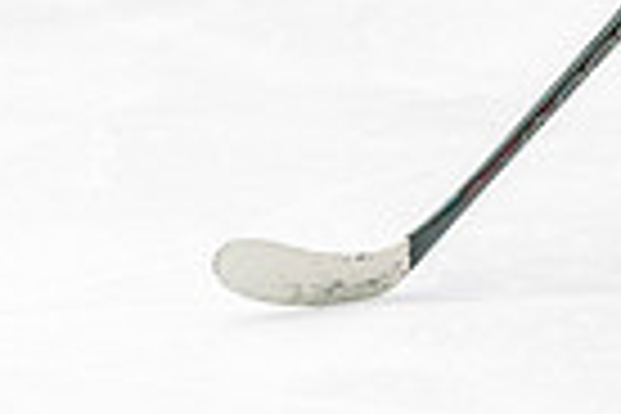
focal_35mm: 436
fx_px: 7520
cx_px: 958
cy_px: -331
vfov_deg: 3.1
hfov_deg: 4.7
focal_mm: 99
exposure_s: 1/1250
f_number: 2.8
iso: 3200
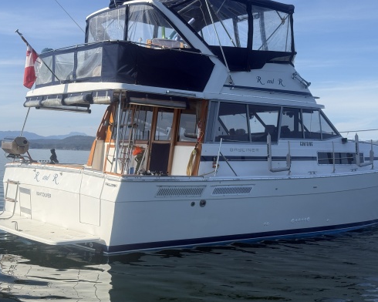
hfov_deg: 36.7
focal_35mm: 51
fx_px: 571
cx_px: 182
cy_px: 153
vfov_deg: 29.7
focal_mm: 6.76
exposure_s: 1/6024
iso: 80
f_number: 1.78
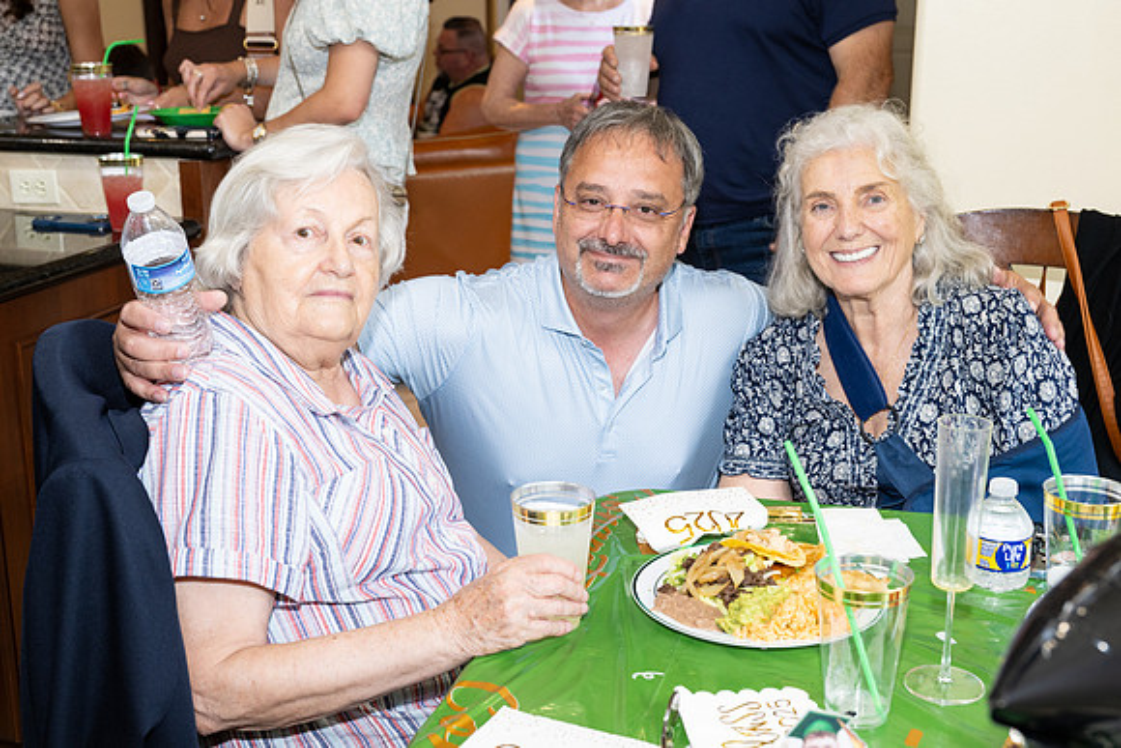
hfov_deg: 44.5
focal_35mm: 44
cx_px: 560
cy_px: 374
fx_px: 1370
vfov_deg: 30.5
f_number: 5.6
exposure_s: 1/80
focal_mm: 44
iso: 800
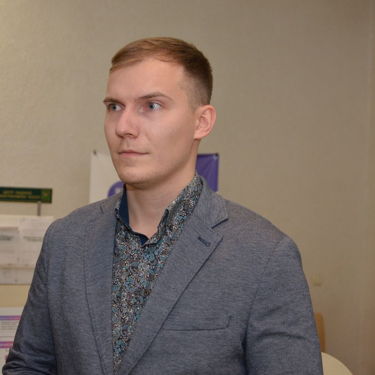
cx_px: 131
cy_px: 188
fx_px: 956
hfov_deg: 22.1
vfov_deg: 22.2
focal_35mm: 78
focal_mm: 40
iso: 640
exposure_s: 1/250
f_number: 4.5
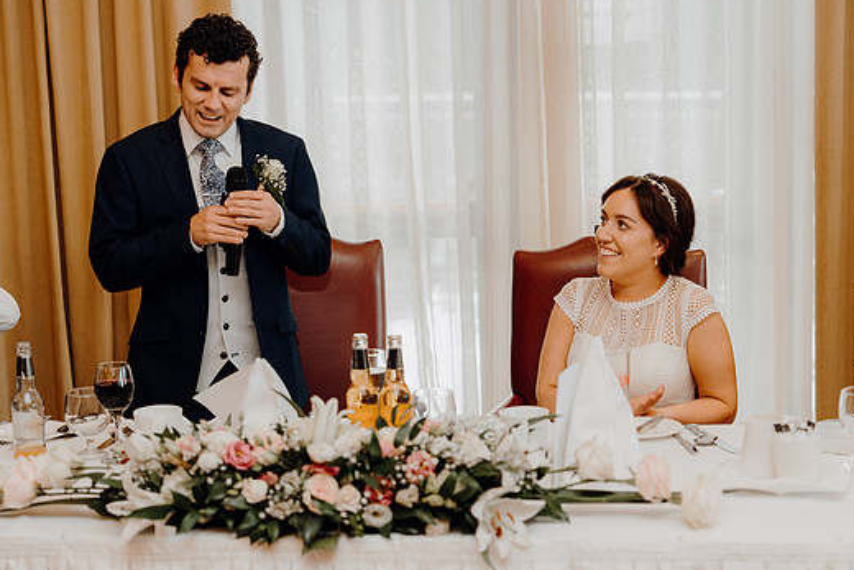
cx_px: 448
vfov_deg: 20.0
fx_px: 1613
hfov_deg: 29.6
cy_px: 295
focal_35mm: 68
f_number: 2.8
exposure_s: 1/200
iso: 1000
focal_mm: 61
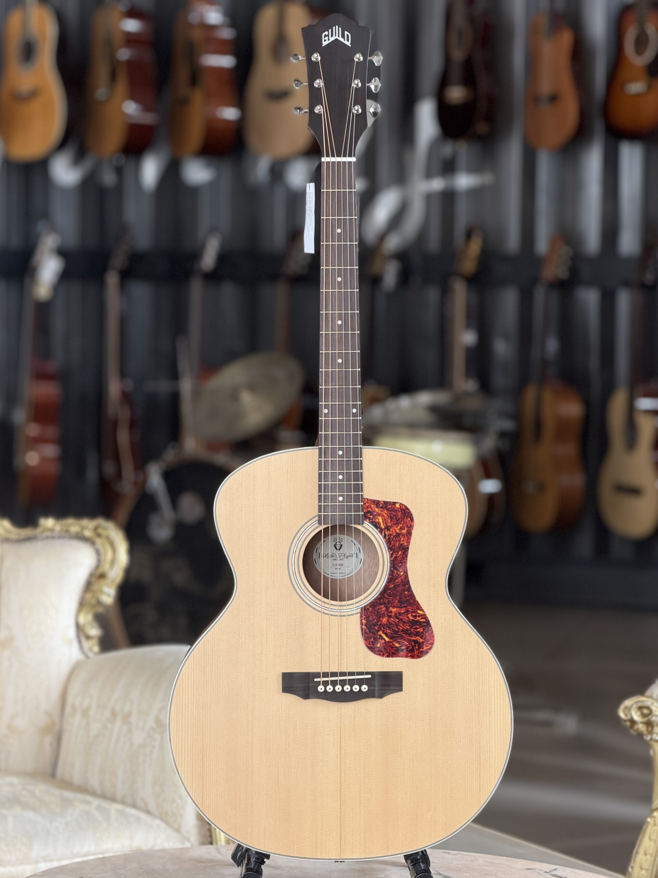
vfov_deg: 19.6
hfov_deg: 14.8
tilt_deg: -6.0
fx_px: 2534
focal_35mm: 100
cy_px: 439
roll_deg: -1.4
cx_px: 329
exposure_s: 1/121
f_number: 2.8
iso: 80
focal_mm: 16.89
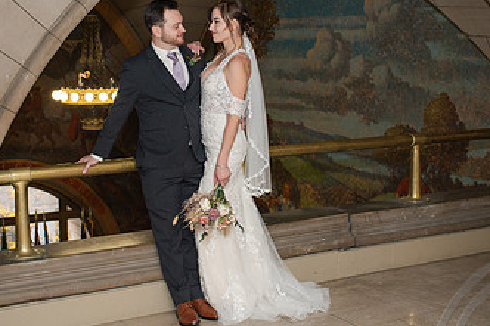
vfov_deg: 21.8
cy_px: 127
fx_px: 843
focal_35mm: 62
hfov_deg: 32.3
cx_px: 204
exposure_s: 1/200
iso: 1000
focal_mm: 35
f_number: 3.5
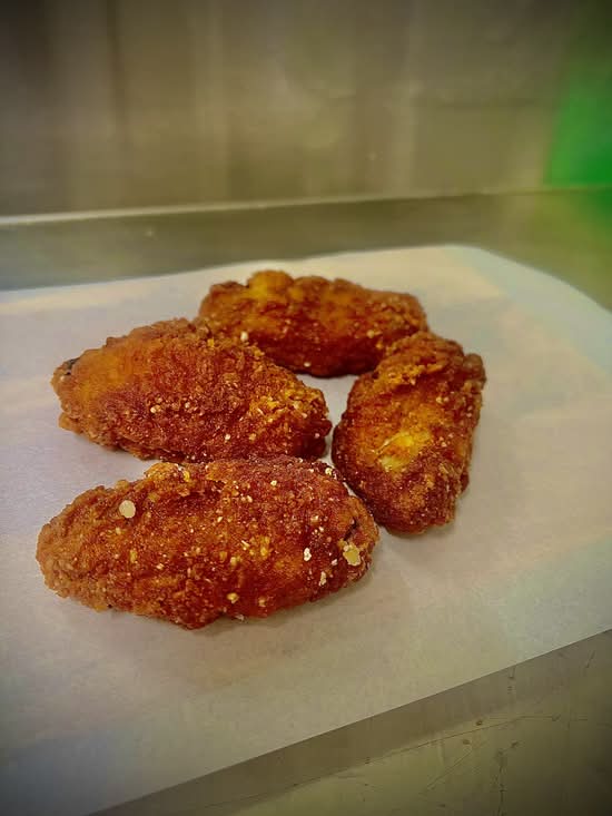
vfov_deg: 67.3
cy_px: 408
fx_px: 613
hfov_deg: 53.1
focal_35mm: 26
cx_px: 306
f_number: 1.5
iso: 100
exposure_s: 1/50
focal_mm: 5.7
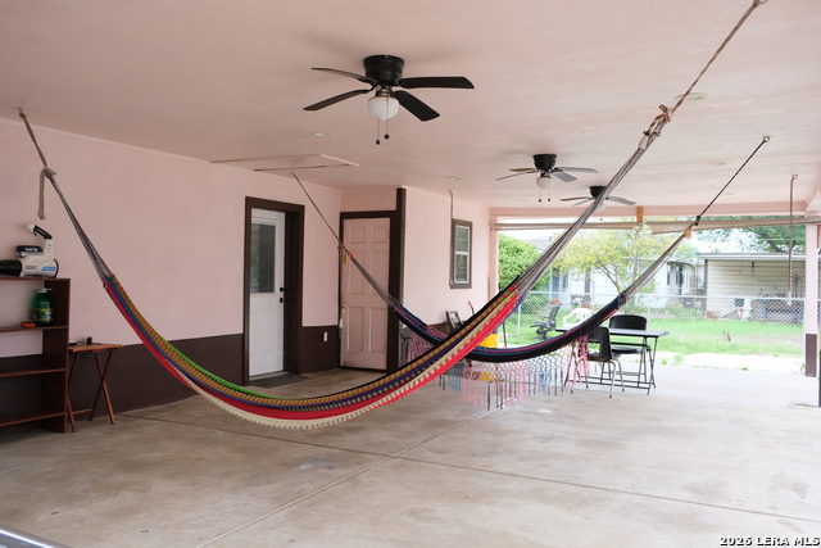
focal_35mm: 29
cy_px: 274
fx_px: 661
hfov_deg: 63.6
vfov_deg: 45.0
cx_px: 410
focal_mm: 19.6
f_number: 4.5
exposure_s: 1/180
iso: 320
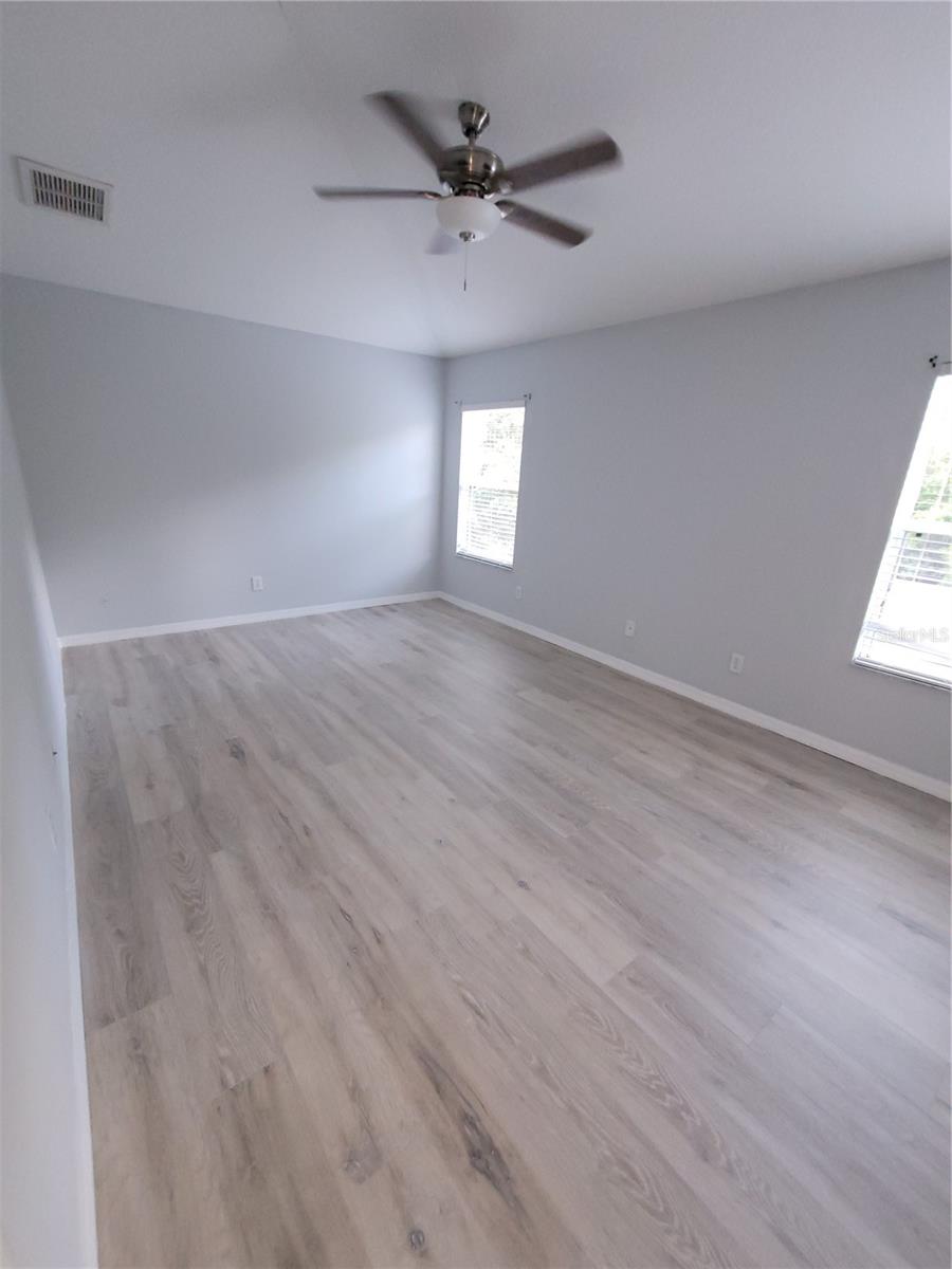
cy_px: 634
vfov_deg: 106.2
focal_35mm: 13
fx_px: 477
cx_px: 476
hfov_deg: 89.9
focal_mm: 2.2
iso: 400
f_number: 2.2
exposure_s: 1/60
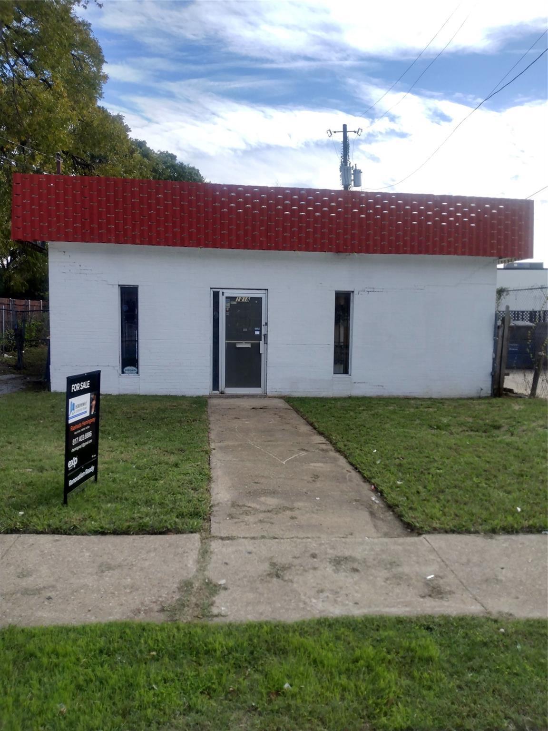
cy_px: 366
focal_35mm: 20
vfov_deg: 81.7
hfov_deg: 66.0
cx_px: 274
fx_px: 422
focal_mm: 3.54
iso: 100
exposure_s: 1/805
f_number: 2
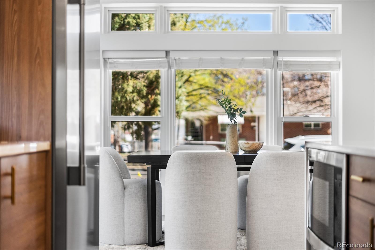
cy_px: 125
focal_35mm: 50
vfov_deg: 27.0
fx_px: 521
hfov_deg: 39.6
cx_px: 188
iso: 200
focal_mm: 50
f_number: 1.8
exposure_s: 1/160
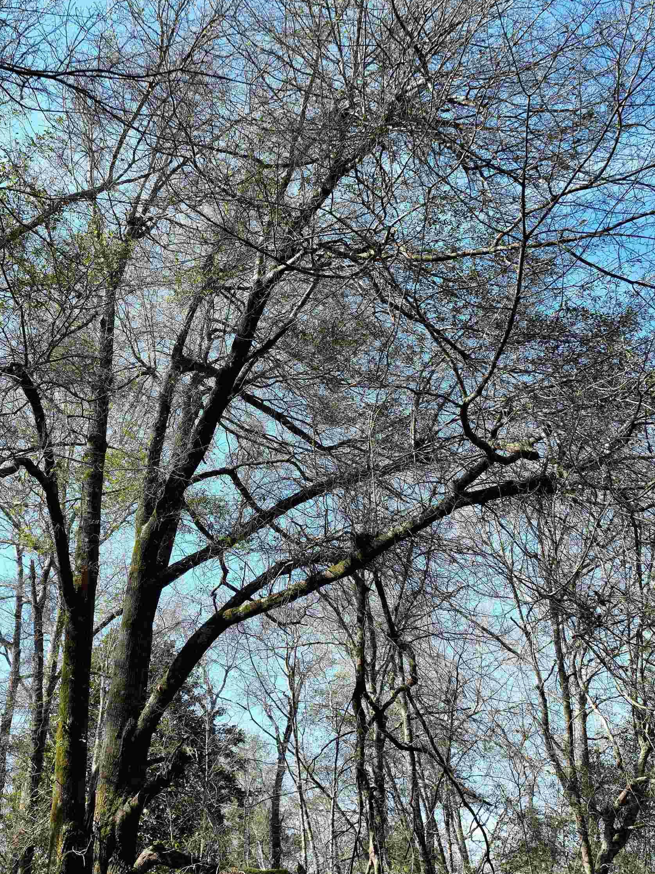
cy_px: 433
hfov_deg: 42.3
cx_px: 213
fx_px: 832
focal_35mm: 33
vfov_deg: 55.3
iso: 100
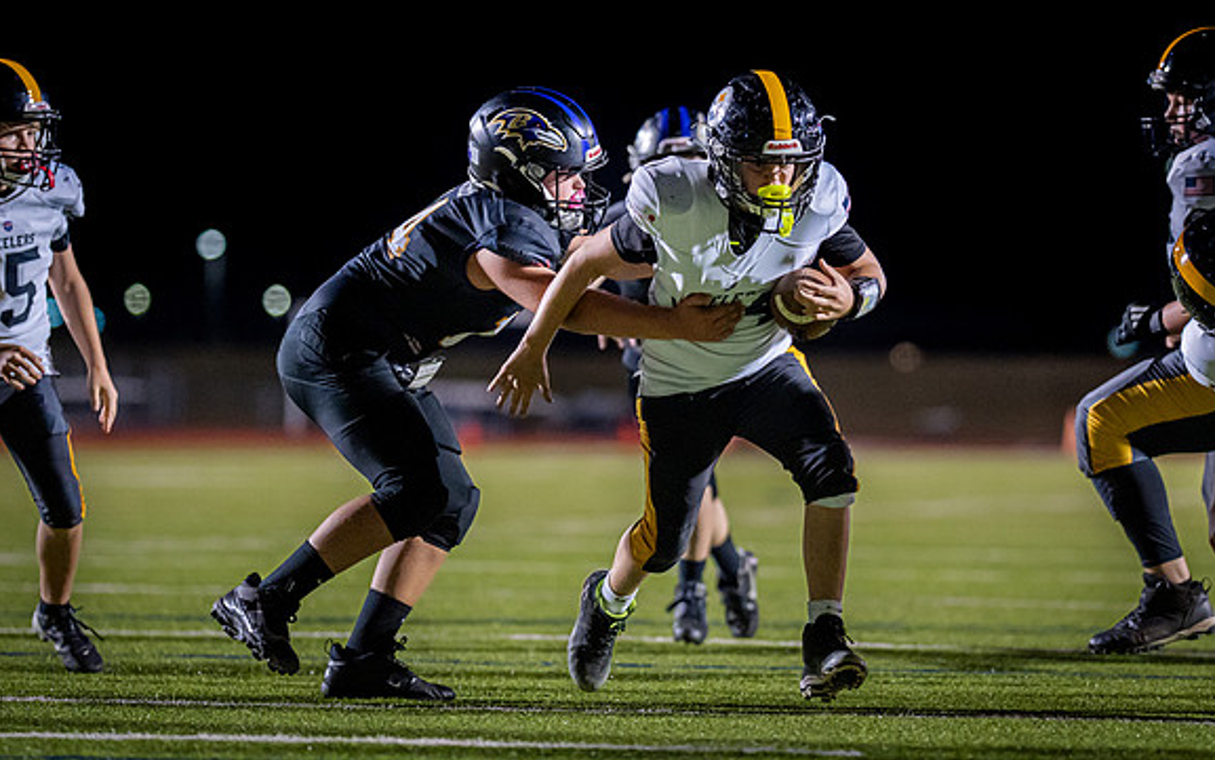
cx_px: 747
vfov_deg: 5.7
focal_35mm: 232
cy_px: 325
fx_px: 7684
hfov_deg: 9.0
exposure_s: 1/1000
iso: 1600
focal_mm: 135
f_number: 1.8
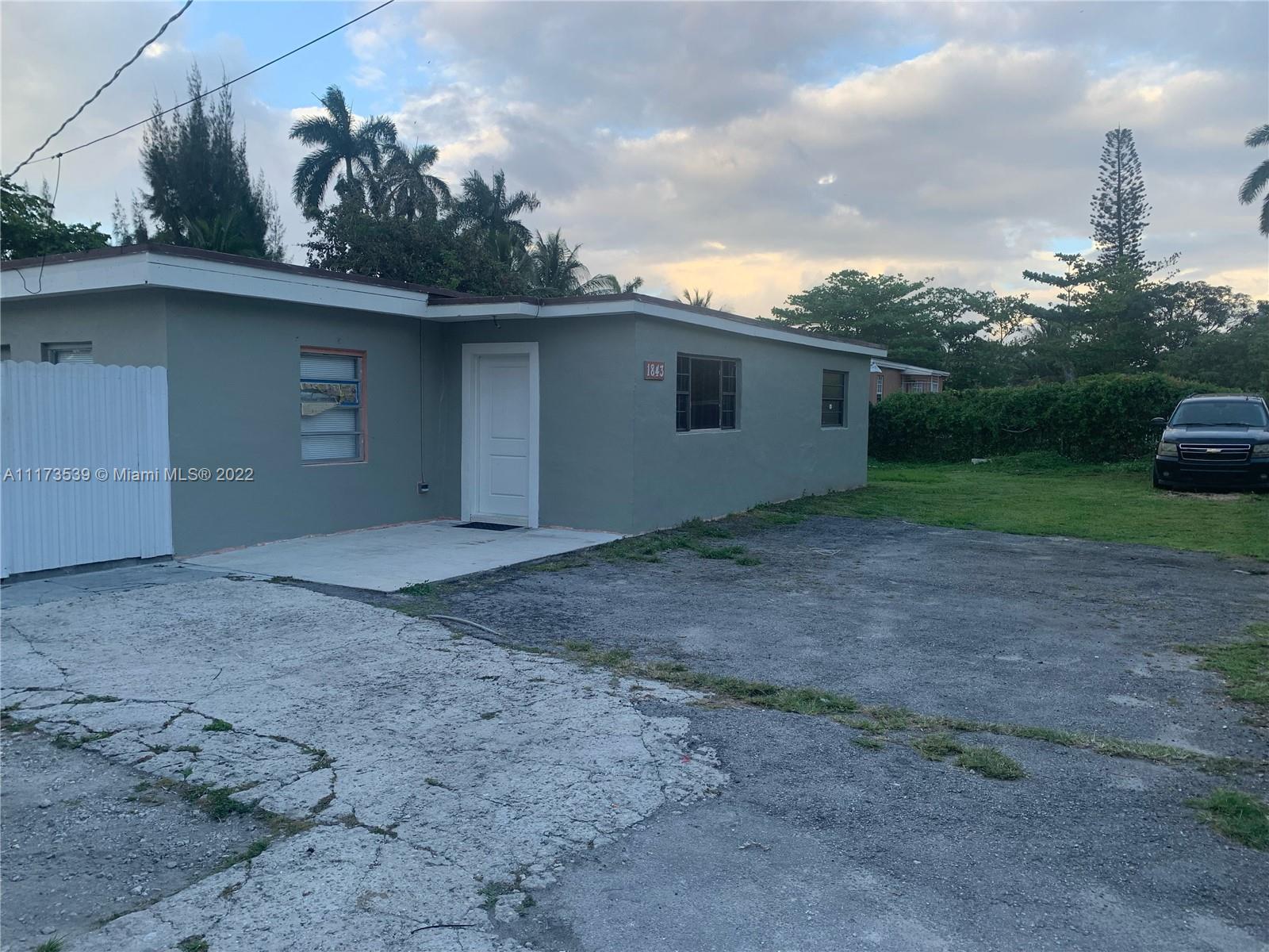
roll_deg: +0.5
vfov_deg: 53.1
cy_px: 476
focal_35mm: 26
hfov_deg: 67.3
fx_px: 953
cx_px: 634
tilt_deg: -2.8
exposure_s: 1/312
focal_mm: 4.25
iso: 25
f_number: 1.8
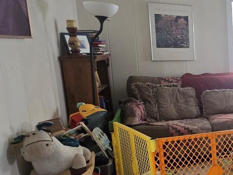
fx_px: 263
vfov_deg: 36.8
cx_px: 310
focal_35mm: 39
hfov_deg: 33.4
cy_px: 96
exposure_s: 1/60
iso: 400
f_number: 2.2
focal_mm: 2.2
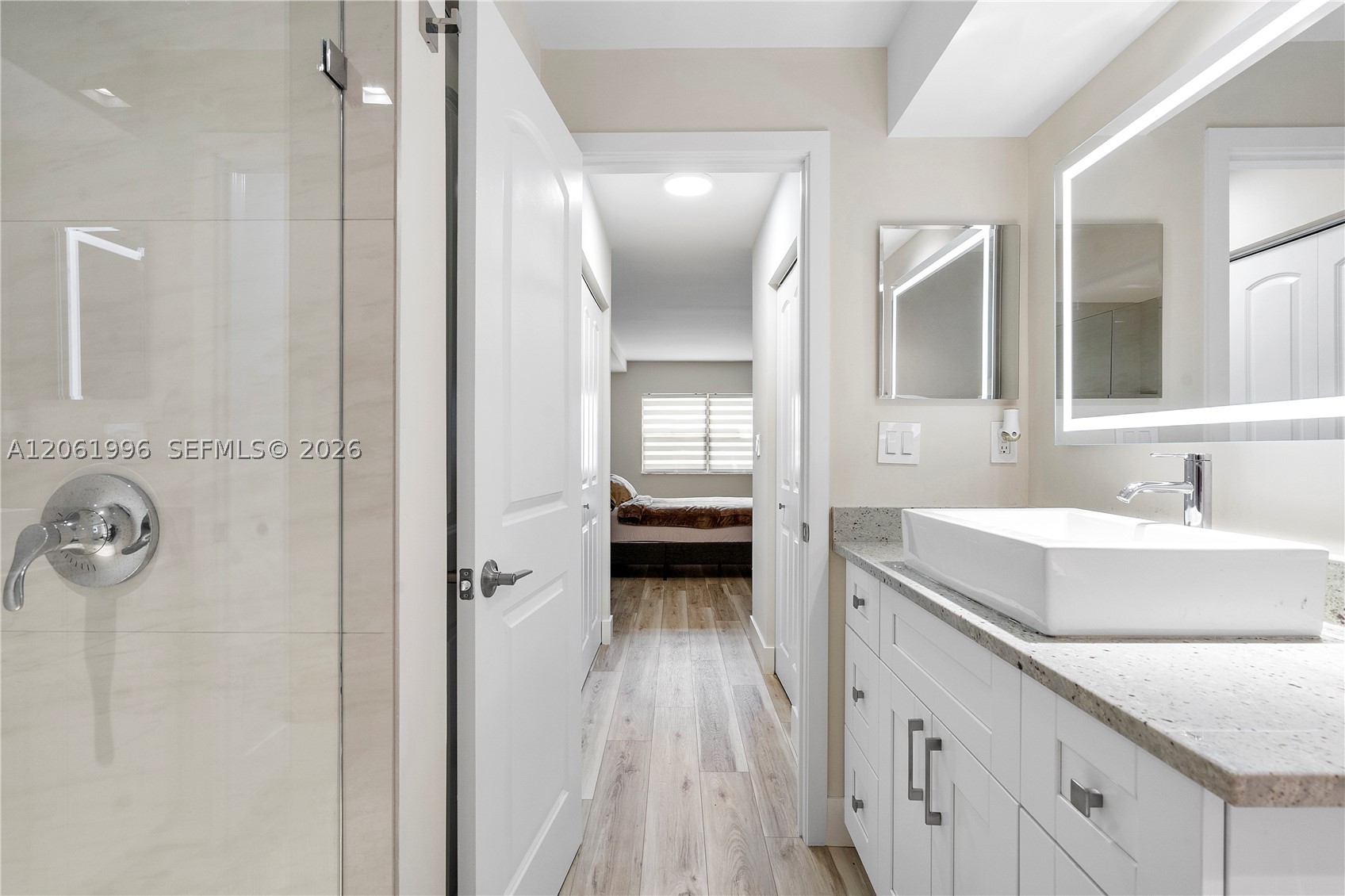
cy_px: 448
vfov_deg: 73.7
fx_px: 598
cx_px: 672
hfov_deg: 96.7
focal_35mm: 16
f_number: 9
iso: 640
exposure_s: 1/30
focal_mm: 16
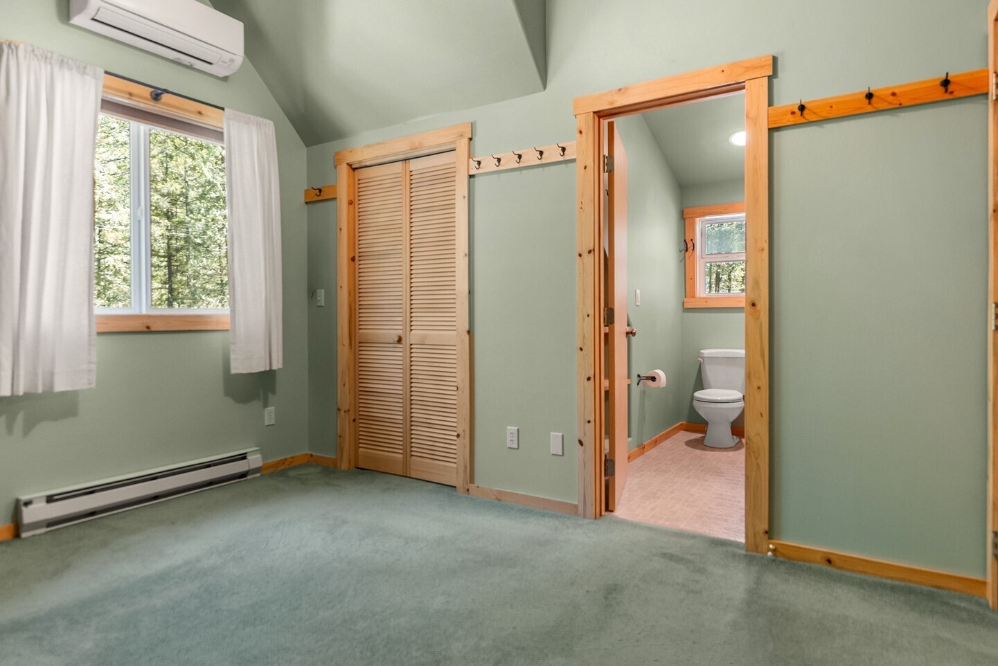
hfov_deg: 82.9
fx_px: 564
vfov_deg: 61.1
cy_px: 320
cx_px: 515
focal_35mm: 20
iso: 400
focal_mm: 17.3
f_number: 2.8
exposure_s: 1/15
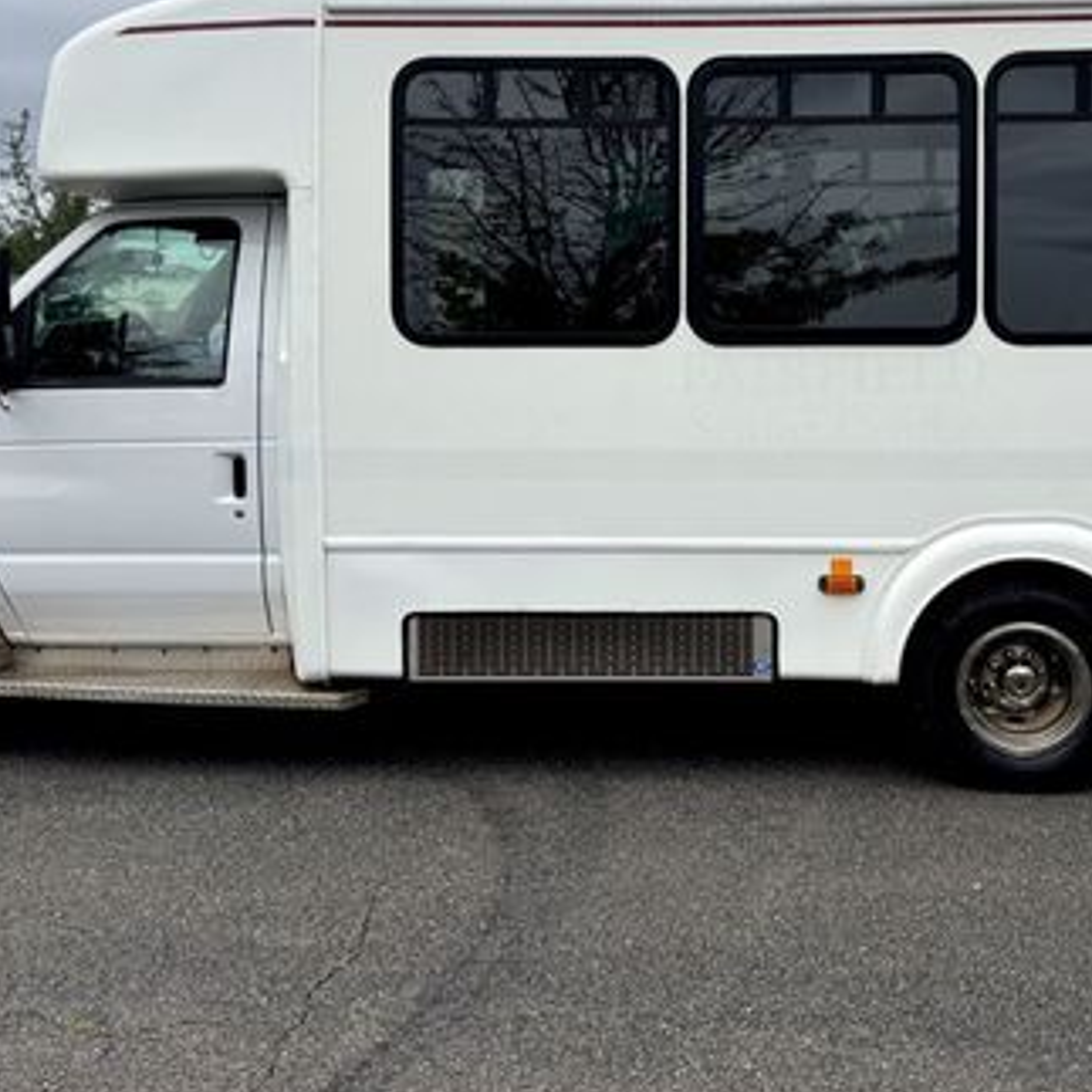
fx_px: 1499
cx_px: 717
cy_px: 433
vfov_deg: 39.8
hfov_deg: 39.6
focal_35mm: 42
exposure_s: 1/3096
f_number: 1.78
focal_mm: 6.76
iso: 80
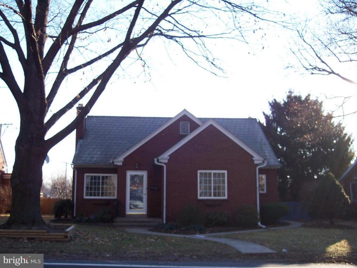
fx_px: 392
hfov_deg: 49.0
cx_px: 178
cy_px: 134
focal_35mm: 38
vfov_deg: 37.7
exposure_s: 1/500
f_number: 2.8
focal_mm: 8
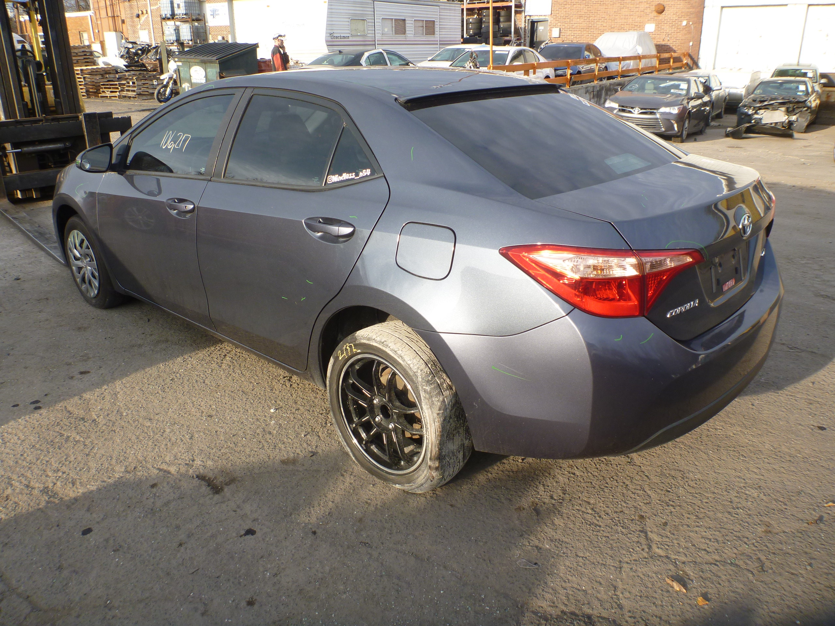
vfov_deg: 49.7
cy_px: 313
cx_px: 418
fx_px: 675
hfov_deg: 63.4
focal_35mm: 28
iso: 100
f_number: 3.3
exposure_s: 1/250
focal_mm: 4.9
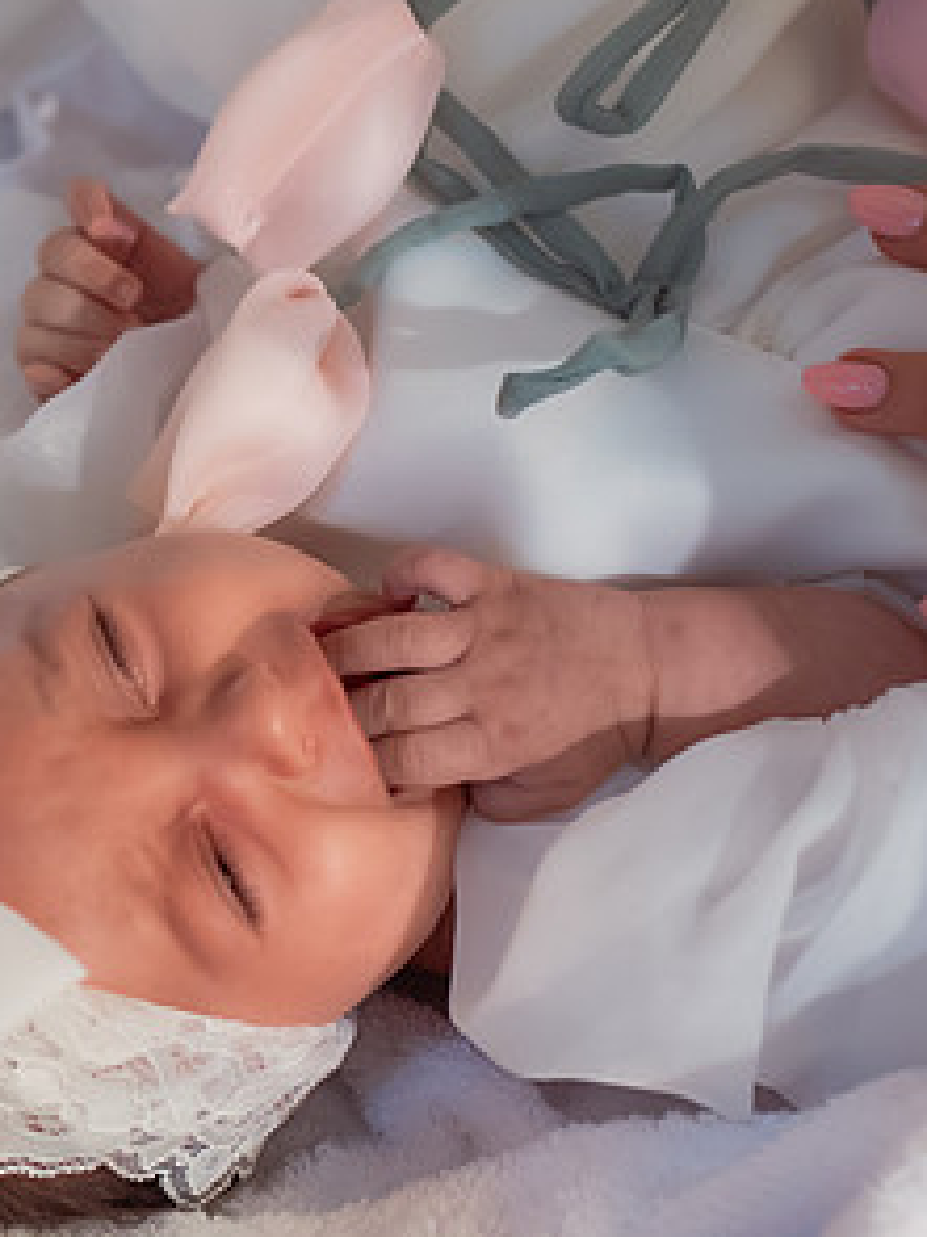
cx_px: 101
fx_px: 3216
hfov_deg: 16.2
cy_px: 893
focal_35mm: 90
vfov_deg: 21.6
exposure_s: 1/250
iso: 1600
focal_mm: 35
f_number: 2.8
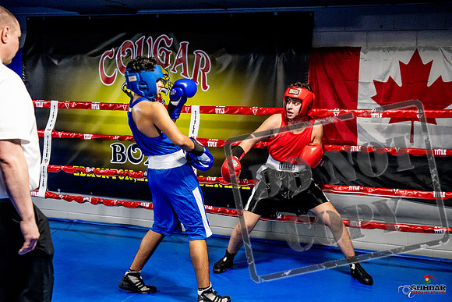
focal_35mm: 52
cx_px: 226
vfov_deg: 26.0
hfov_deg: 38.2
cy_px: 151
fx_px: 653
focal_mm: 35
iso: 5000
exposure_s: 1/800
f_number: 2.8
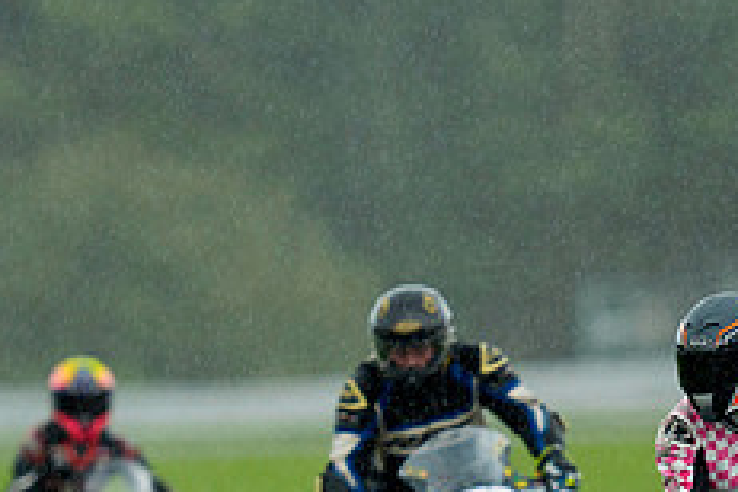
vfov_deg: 1.1
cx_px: 814
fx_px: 25152
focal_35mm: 1227
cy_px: 389
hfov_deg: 1.7
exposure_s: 1/320
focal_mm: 400
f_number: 3.5
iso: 400
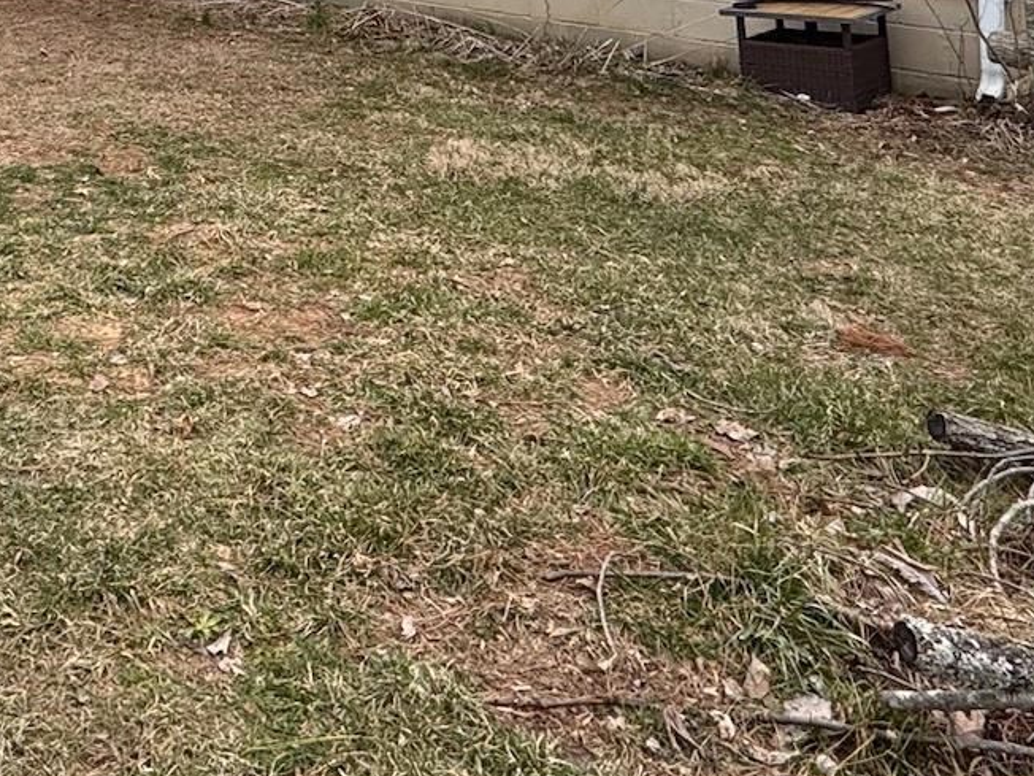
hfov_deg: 38.5
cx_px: 16
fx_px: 1314
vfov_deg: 27.3
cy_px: -241
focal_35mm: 44
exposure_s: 1/1536
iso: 40
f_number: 2.2
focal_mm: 2.22
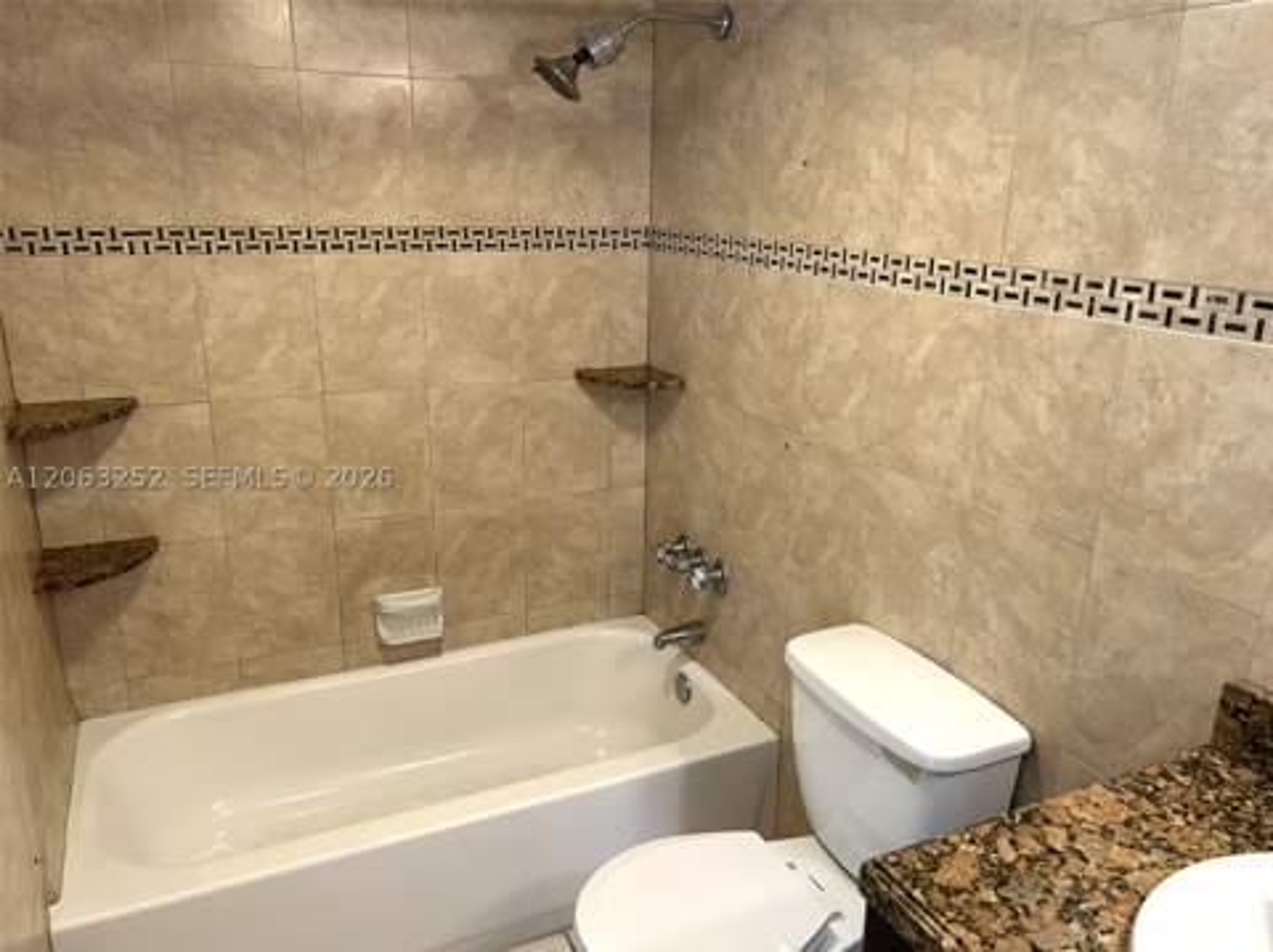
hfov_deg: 67.4
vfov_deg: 53.0
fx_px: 955
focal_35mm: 26
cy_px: 476
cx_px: 636
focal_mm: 5.7
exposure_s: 1/60
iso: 160
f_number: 1.5
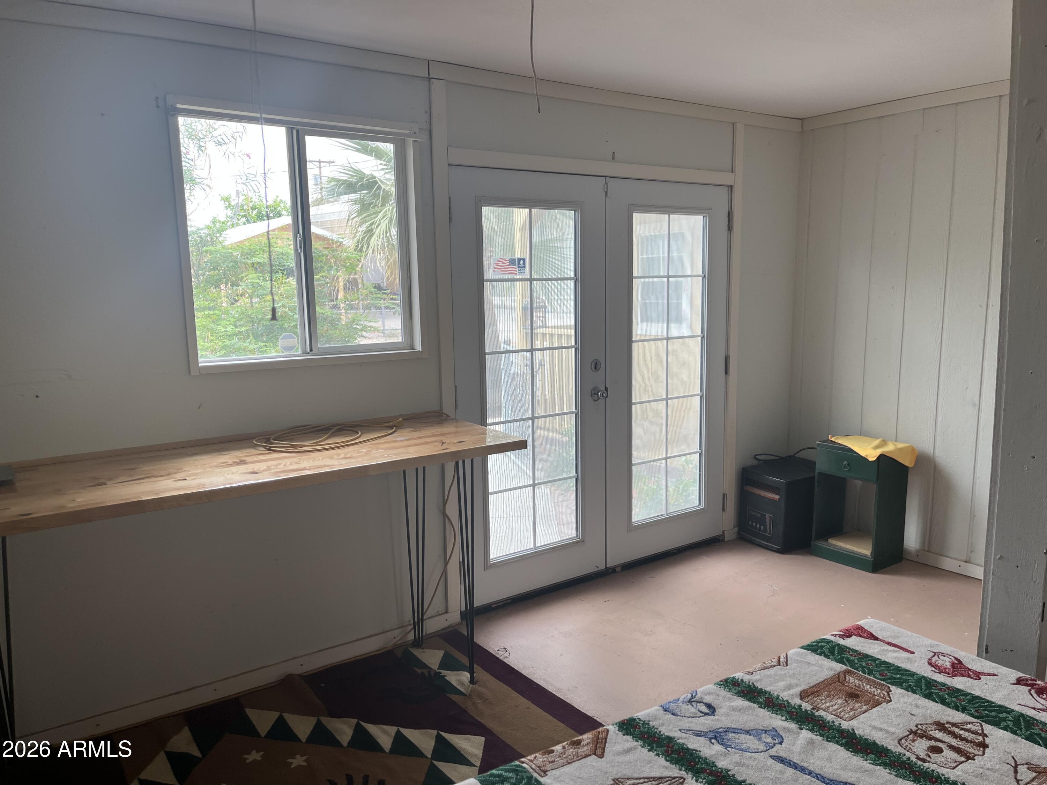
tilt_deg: -8.3
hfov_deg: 67.3
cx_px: 524
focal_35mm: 26
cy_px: 392
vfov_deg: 53.1
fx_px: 786
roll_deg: +1.7
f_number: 1.6
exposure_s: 1/121
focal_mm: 5.1
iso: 40
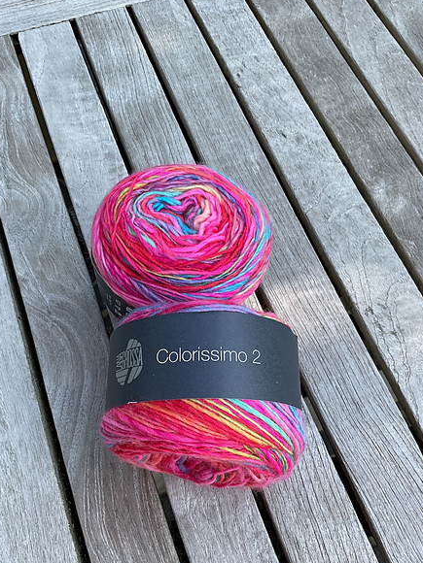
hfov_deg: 44.1
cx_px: 195
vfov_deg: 56.7
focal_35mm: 32
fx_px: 521
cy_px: 306
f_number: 1.8
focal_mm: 3
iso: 16
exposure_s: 1/327
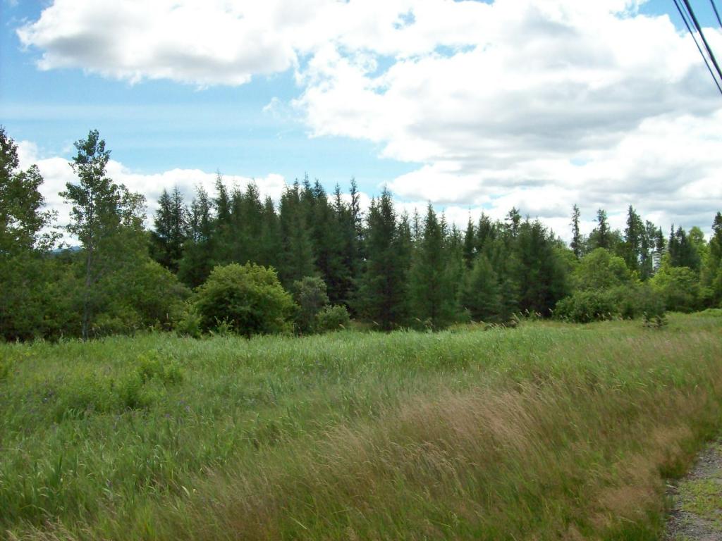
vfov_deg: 39.7
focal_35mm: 36
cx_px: 361
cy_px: 270
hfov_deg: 51.4
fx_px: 751
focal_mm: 6
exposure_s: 1/582
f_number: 4.8
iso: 80
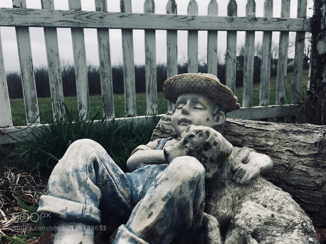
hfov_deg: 61.7
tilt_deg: -14.2
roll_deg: +1.4
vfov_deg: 48.2
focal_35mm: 29
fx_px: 273
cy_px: 122
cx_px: 163
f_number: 2.2
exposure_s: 1/1040
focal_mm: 4.15
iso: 25
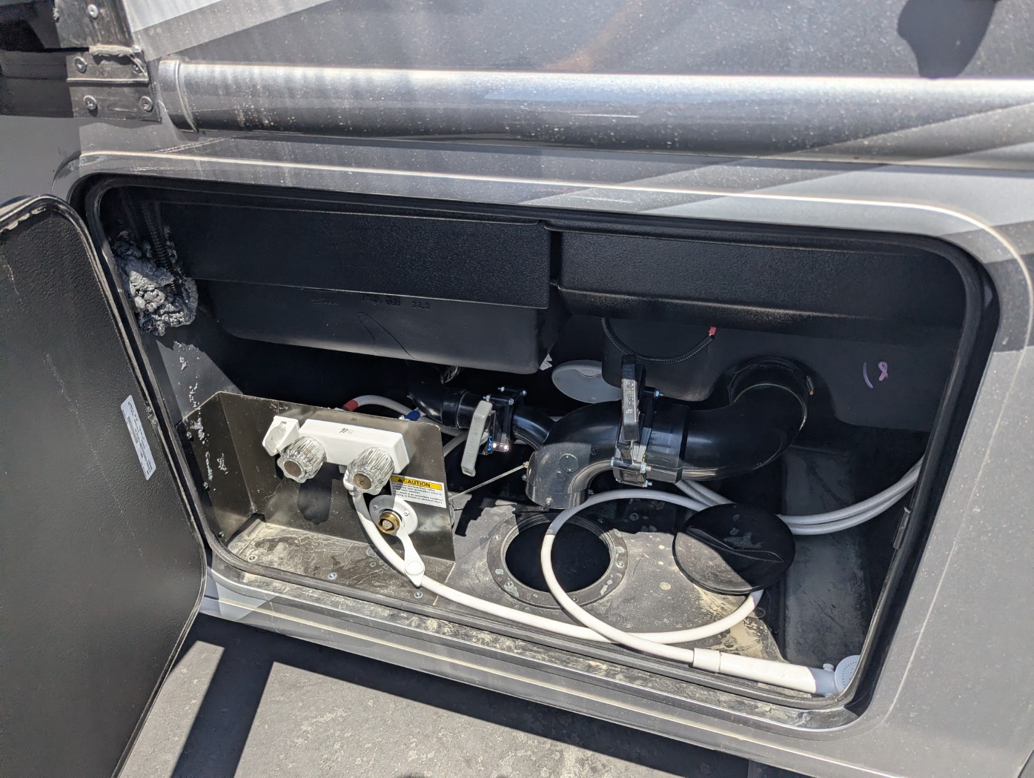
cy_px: 389
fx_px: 718
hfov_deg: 71.5
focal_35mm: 24
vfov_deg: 56.9
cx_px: 517
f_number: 1.85
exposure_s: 1/2262
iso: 46
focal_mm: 6.81
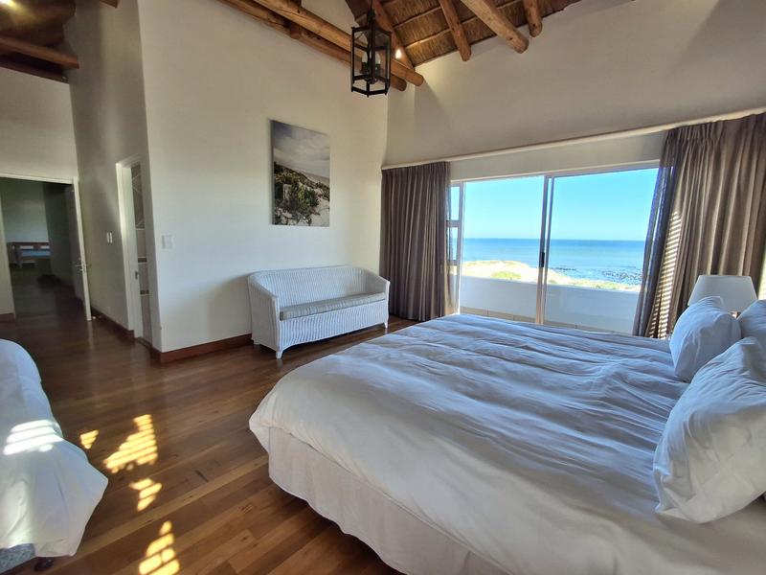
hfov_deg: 94.5
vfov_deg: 78.1
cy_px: 288
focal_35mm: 16
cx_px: 383
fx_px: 354
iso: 40
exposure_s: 1/204
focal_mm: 1.64
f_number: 2.2
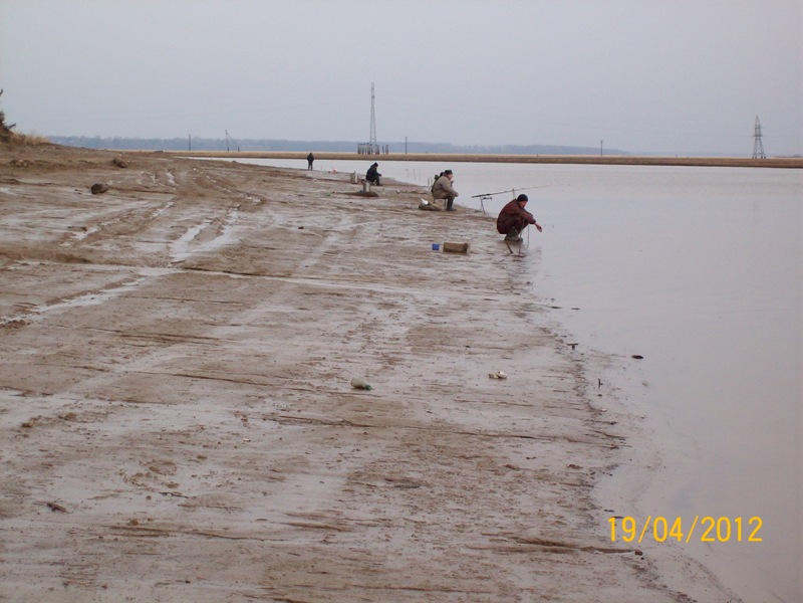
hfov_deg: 18.2
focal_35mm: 108
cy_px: 302
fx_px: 2505
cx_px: 402
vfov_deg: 13.7
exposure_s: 1/282
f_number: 4.8
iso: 80
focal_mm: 18
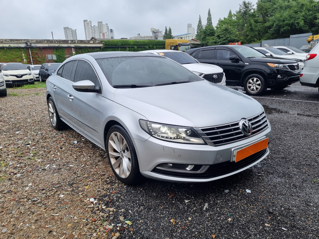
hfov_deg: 67.3
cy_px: 120
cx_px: 160
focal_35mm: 26
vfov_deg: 53.1
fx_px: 240
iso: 50
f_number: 1.8
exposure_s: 1/706
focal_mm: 5.4
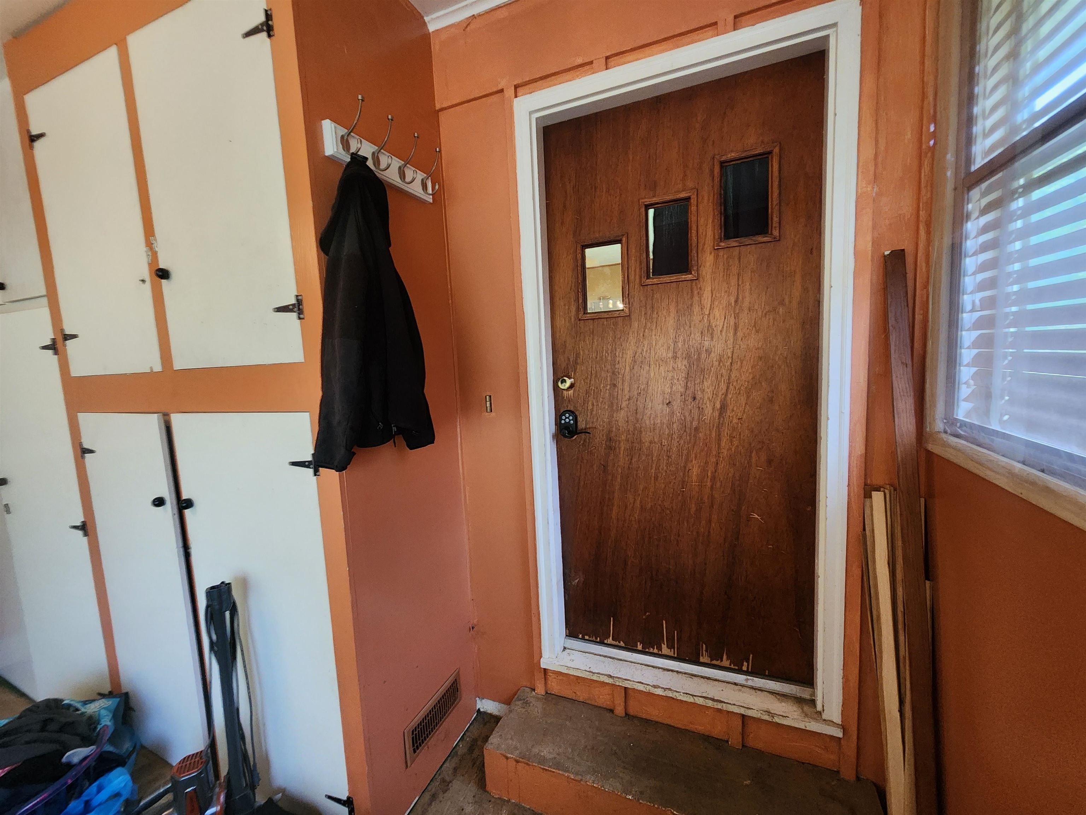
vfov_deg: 89.9
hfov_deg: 106.2
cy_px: 408
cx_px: 543
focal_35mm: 13
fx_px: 408
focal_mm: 2.2
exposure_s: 1/40
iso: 320
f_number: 2.2
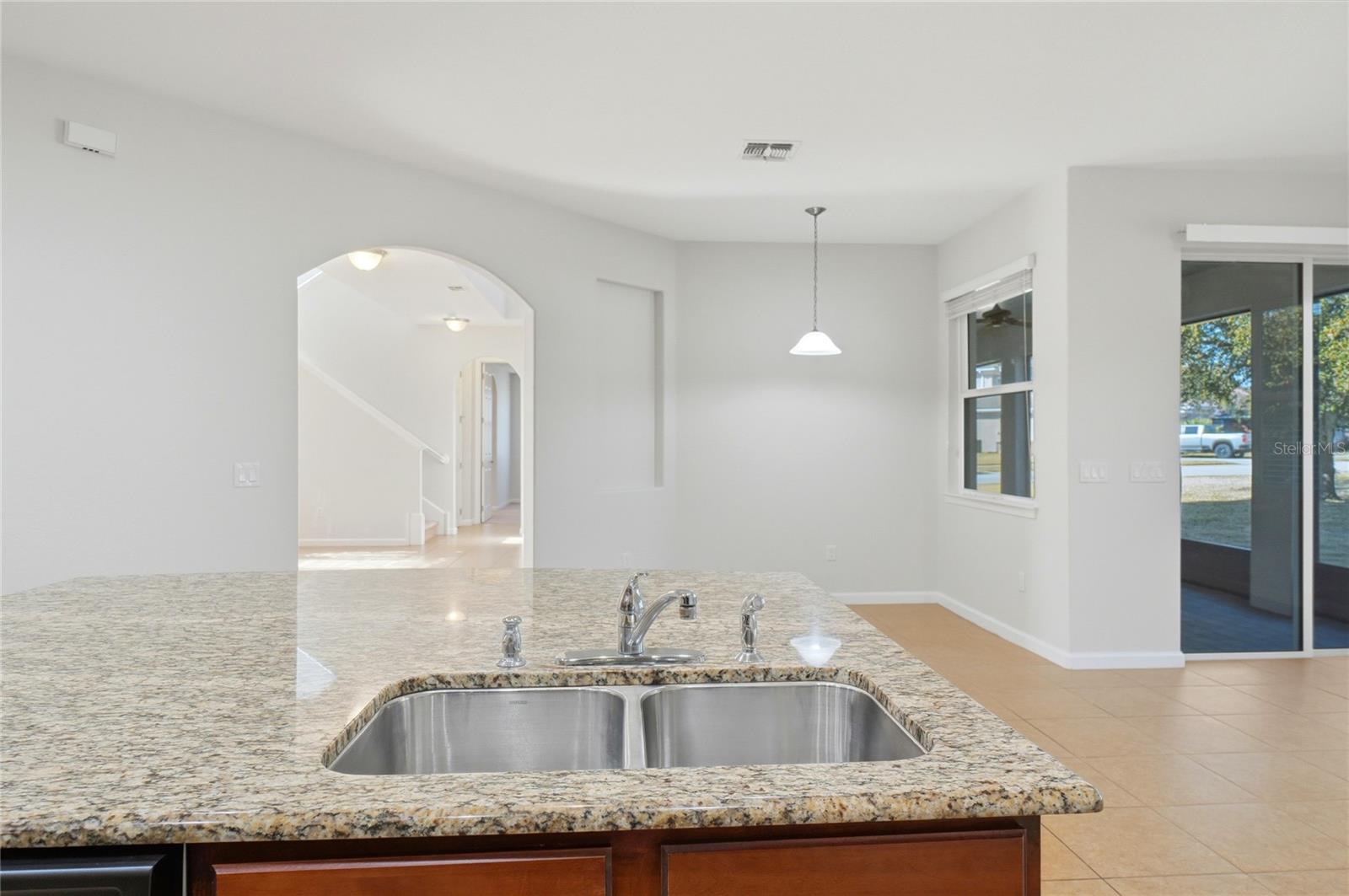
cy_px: 448
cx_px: 674
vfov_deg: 59.4
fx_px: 786
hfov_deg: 81.3
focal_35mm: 21
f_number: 6.3
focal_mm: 14
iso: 100
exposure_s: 1/60
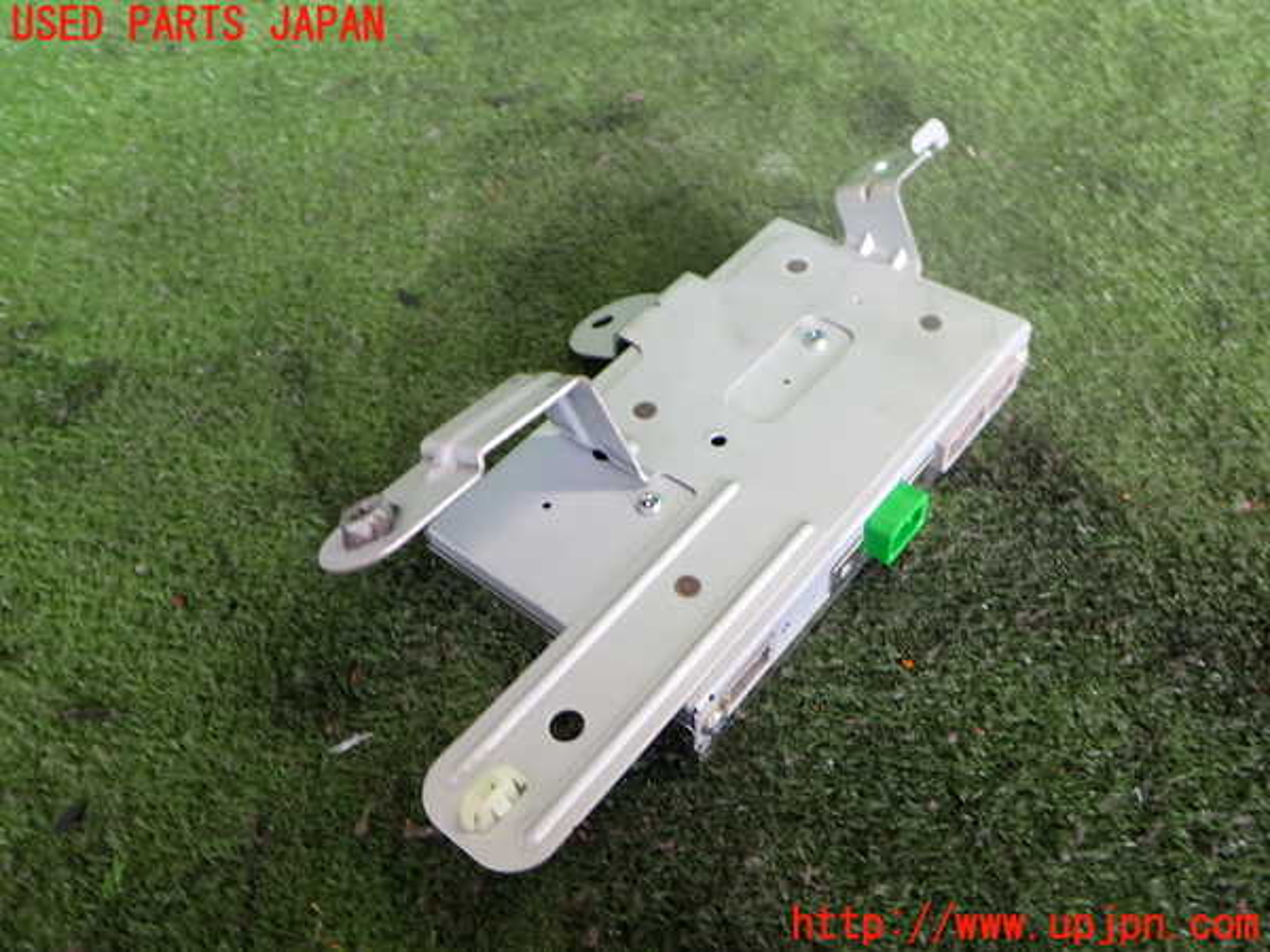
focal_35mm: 30
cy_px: 476
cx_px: 635
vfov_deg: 46.8
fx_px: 1101
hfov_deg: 60.0
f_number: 2.3
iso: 200
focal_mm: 5.4
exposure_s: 1/50
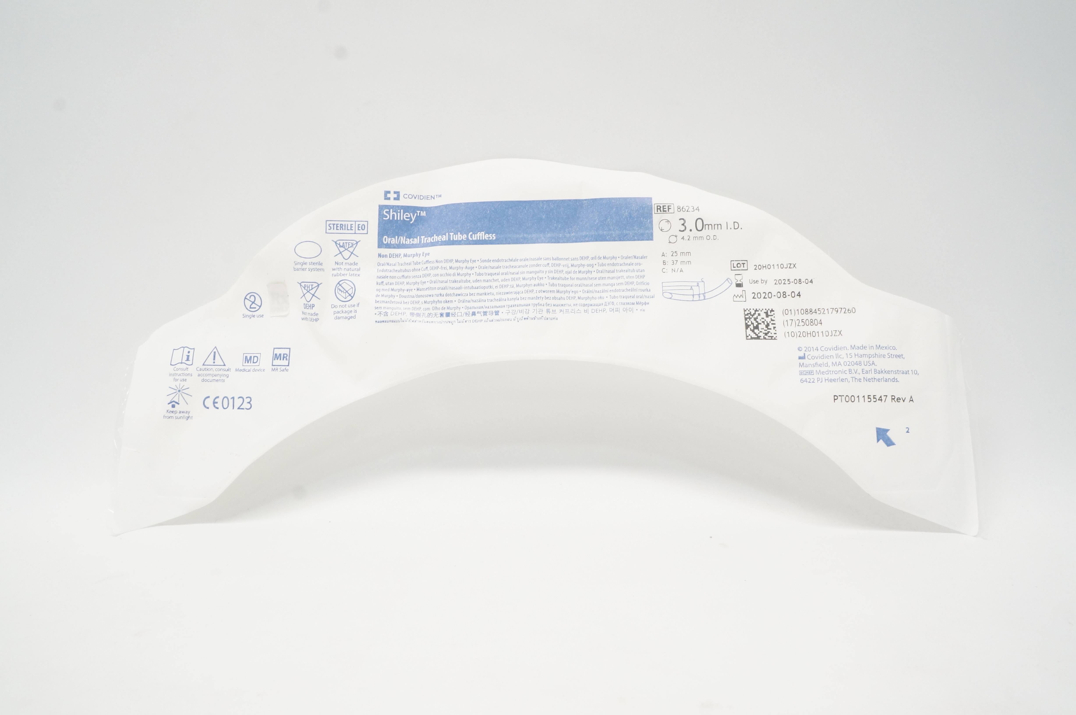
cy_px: 358
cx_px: 538
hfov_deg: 67.4
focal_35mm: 27
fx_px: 806
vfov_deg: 47.8
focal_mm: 18
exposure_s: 1/20
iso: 800
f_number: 11
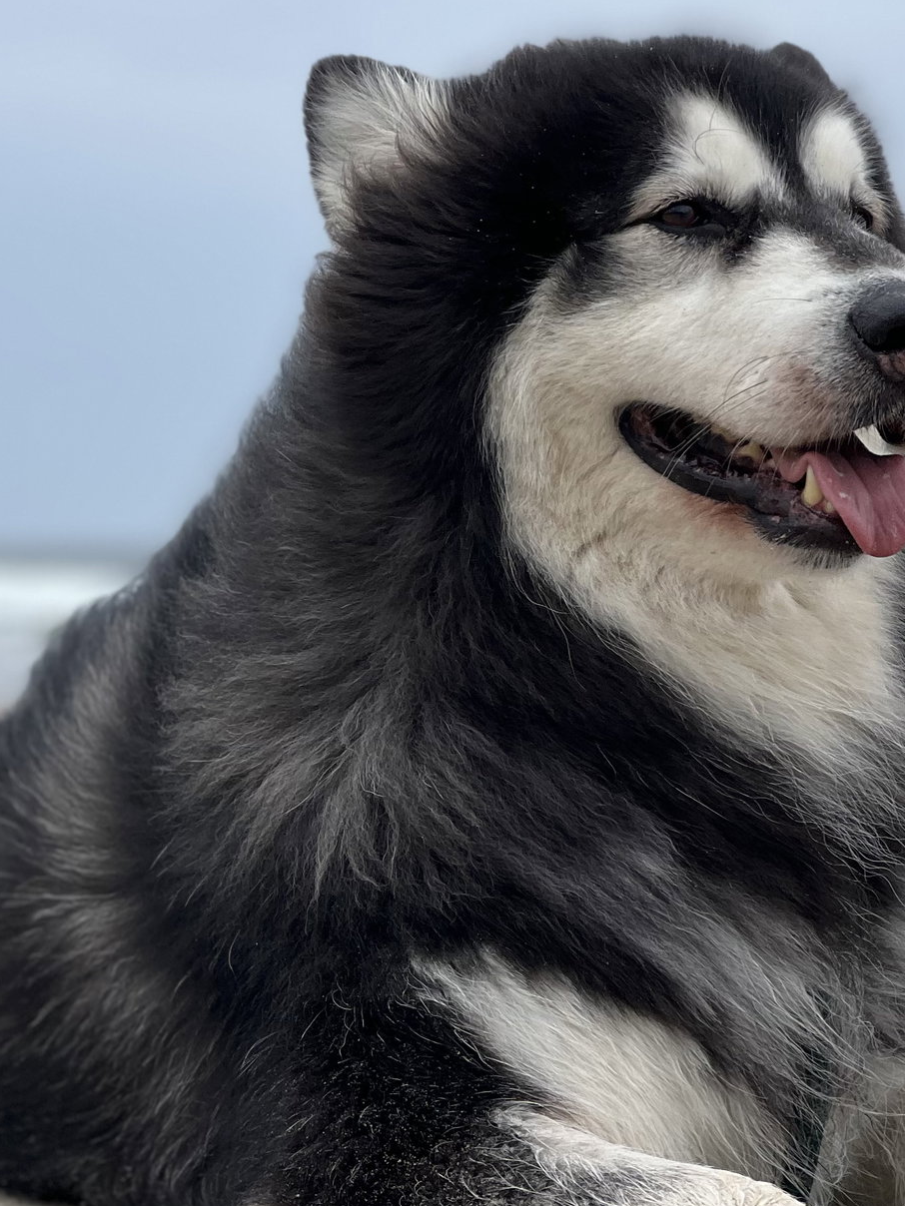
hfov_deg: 10.9
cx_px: 553
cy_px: 726
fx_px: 4741
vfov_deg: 14.5
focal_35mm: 136
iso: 32
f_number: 2.8
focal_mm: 9
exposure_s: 1/384
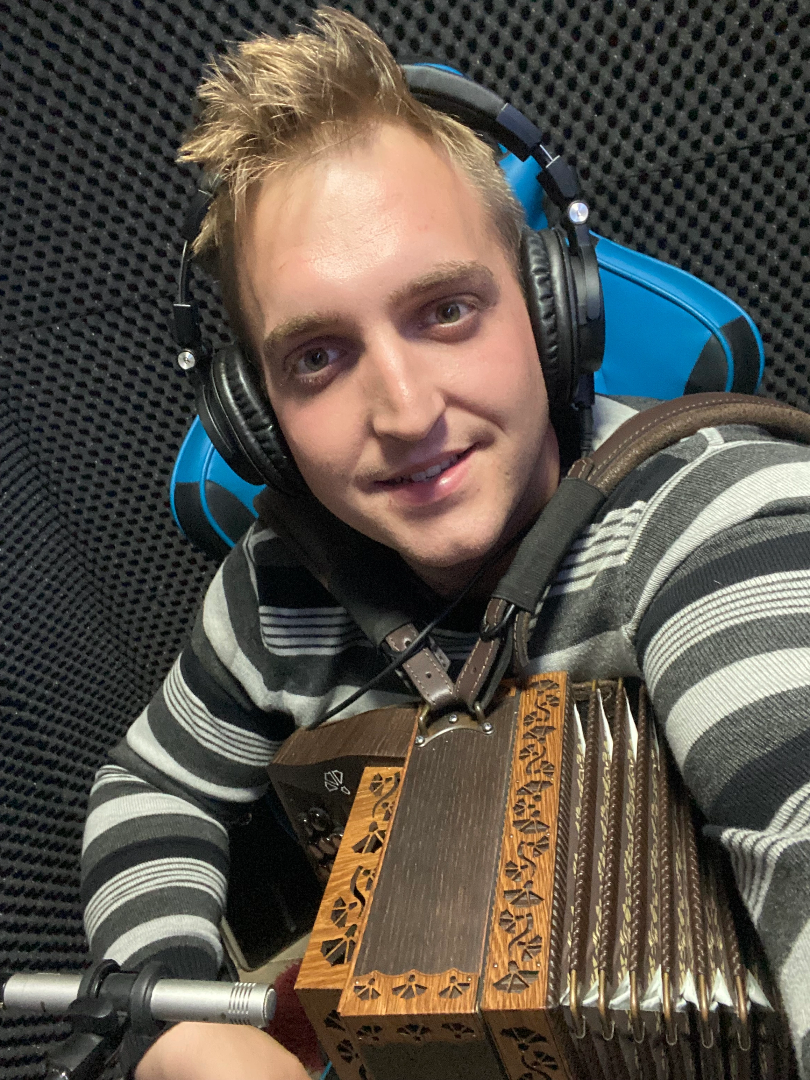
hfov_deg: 46.8
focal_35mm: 30
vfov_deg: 60.0
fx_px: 936
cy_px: 540
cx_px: 405
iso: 400
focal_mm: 2.71
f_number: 2.2
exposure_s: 1/25
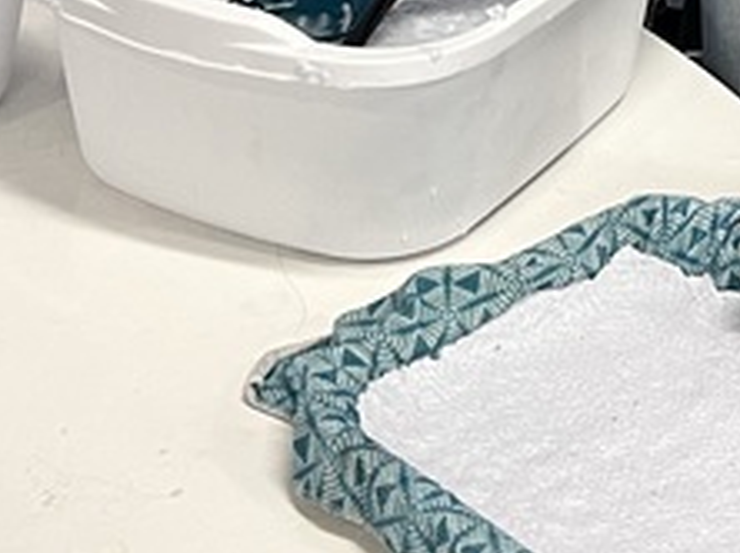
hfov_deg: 15.5
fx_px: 2563
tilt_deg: -14.5
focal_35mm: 120
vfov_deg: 11.1
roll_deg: -4.0
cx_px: 1013
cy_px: -563
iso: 125
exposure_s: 1/60
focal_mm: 5.1
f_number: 1.6
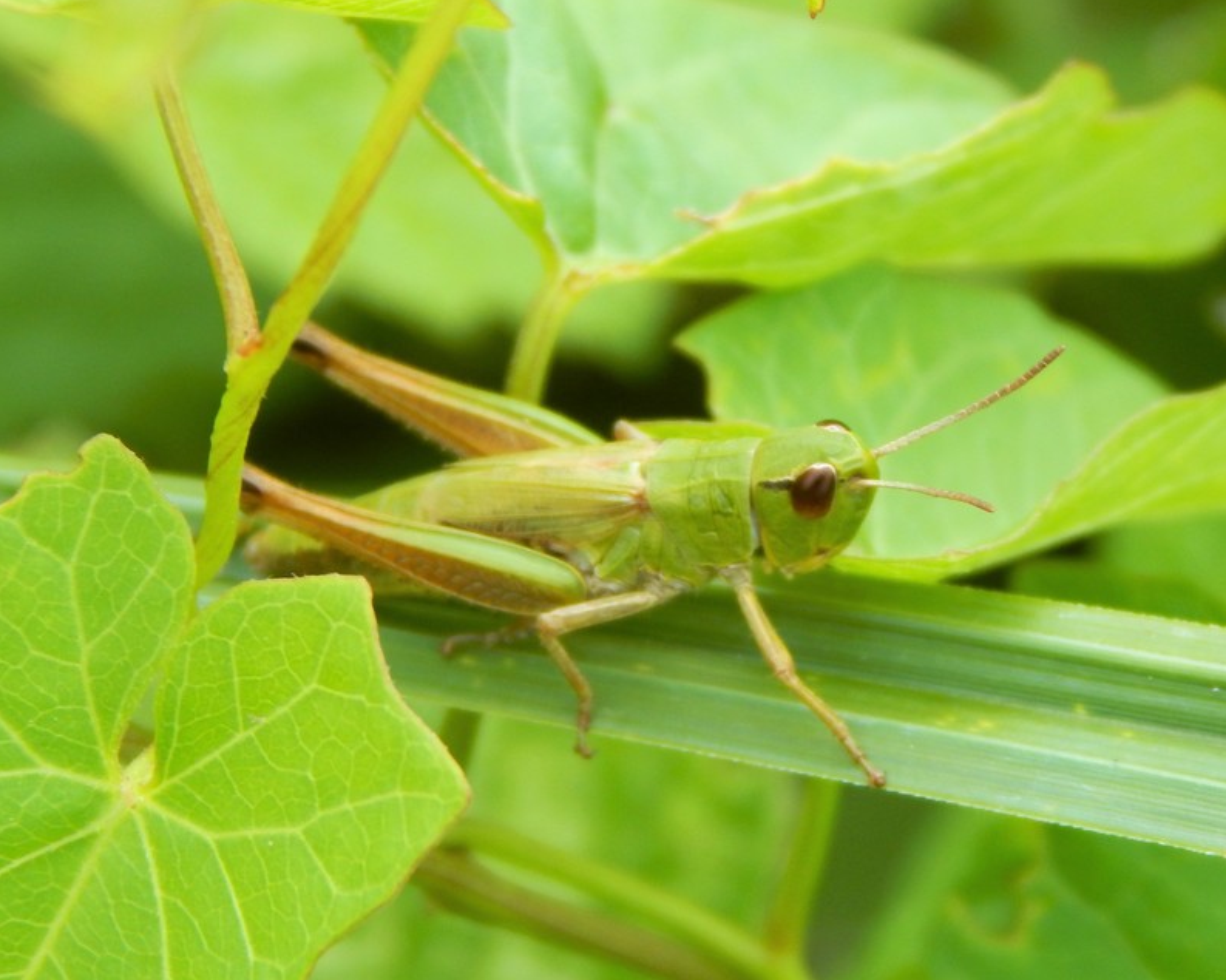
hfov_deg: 8.9
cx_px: 631
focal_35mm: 217
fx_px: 7873
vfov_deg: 7.1
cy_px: 488
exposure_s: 1/100
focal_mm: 37.1
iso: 125
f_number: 5.4
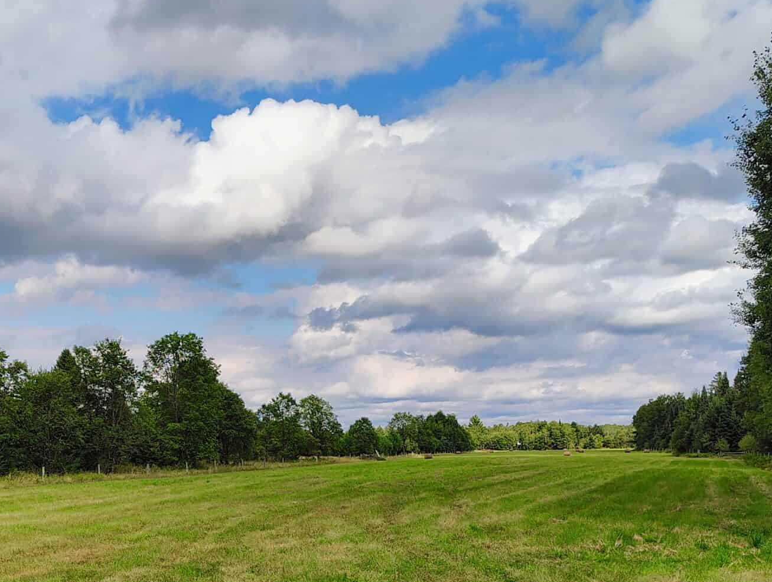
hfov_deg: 39.2
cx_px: 189
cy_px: 489
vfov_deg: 30.0
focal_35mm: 47
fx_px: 1050
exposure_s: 1/807
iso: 100
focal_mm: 5.56
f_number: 1.8
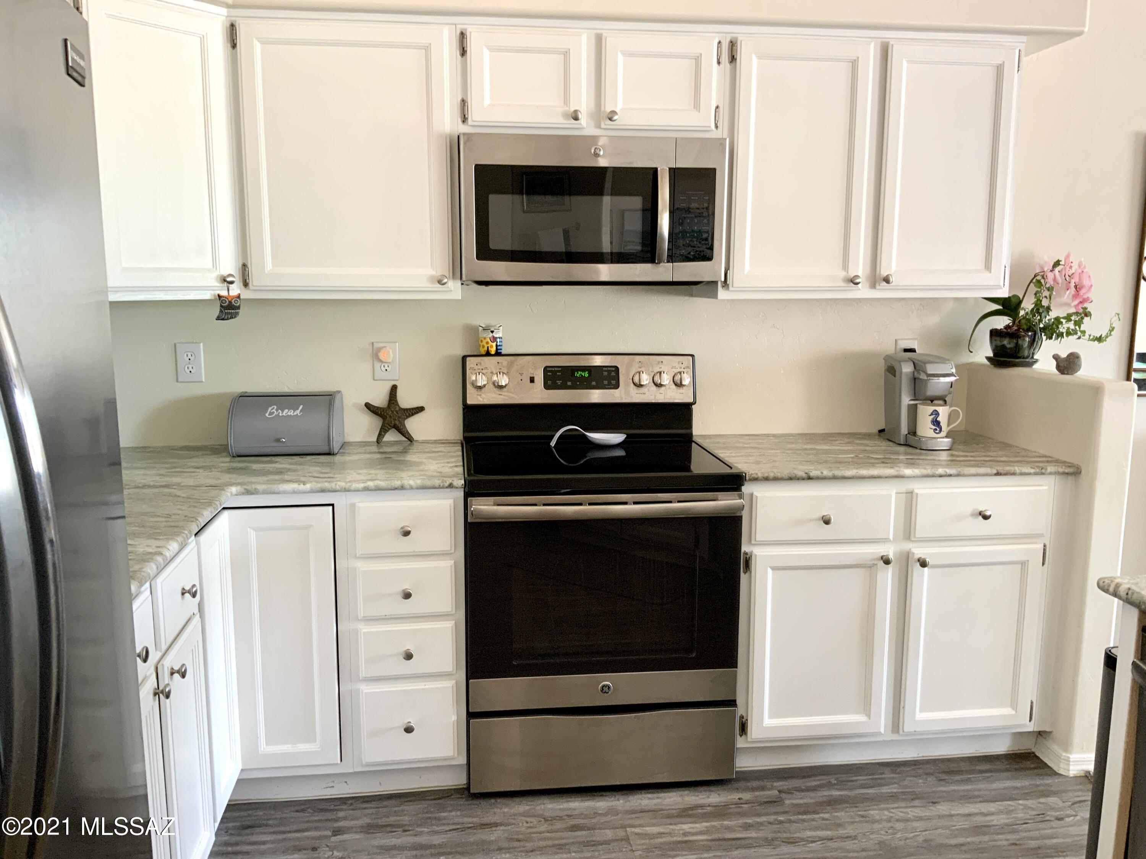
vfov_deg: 48.2
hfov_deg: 61.7
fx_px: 960
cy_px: 430
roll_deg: -0.6
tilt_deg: -10.1
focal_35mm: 29
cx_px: 573
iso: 80
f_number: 1.8
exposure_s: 1/60
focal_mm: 3
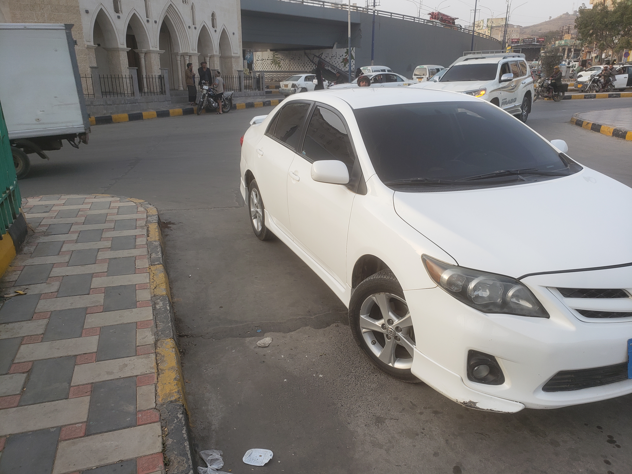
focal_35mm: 26
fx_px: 475
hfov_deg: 67.3
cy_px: 237
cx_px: 316
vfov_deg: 53.1
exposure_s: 1/279
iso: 50
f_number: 2.4
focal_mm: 4.3
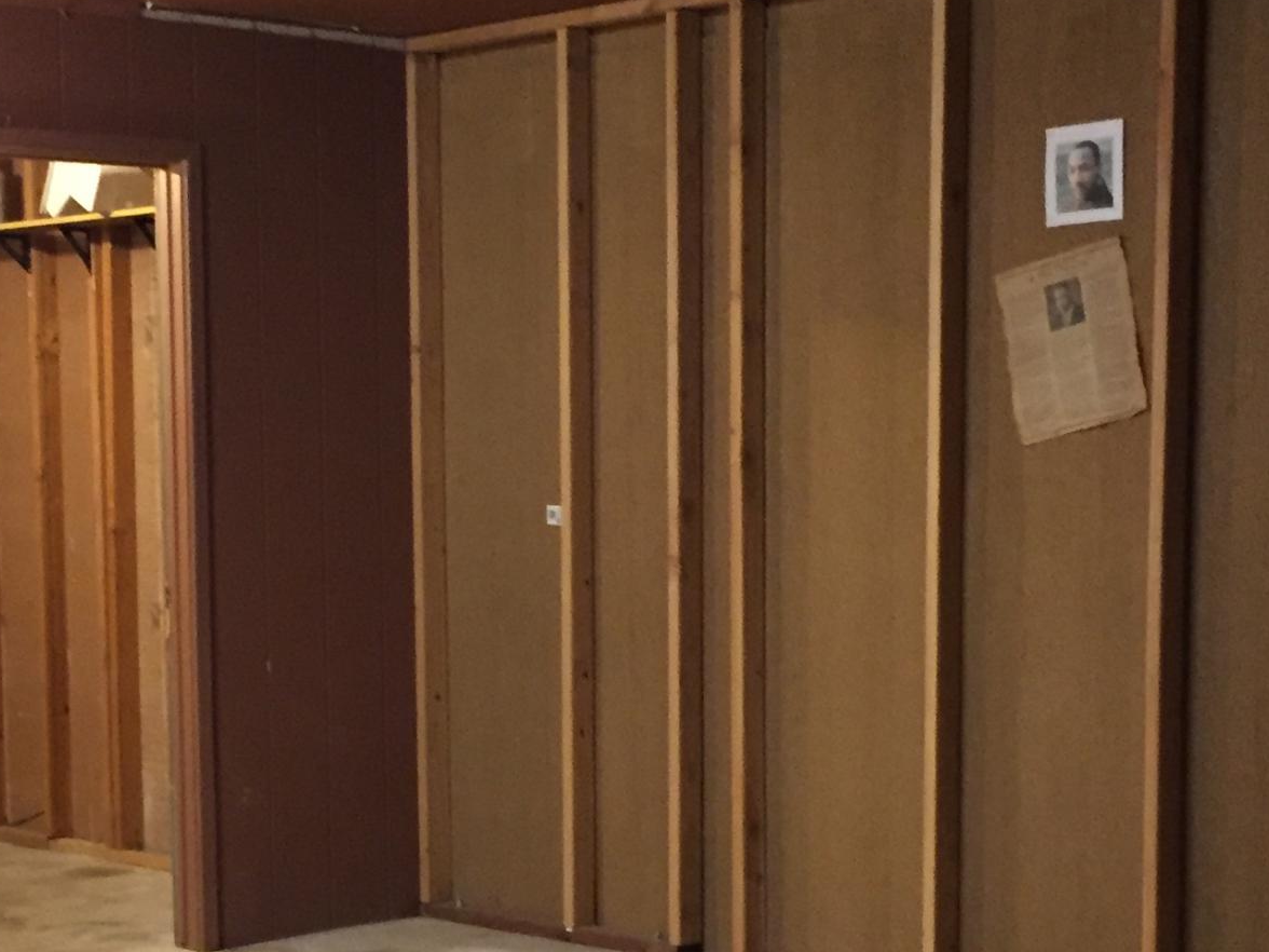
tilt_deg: -6.8
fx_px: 2713
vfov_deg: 19.8
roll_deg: +0.7
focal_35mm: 74
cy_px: 716
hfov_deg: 26.3
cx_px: 481
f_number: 2.2
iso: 320
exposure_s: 1/15
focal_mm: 4.15
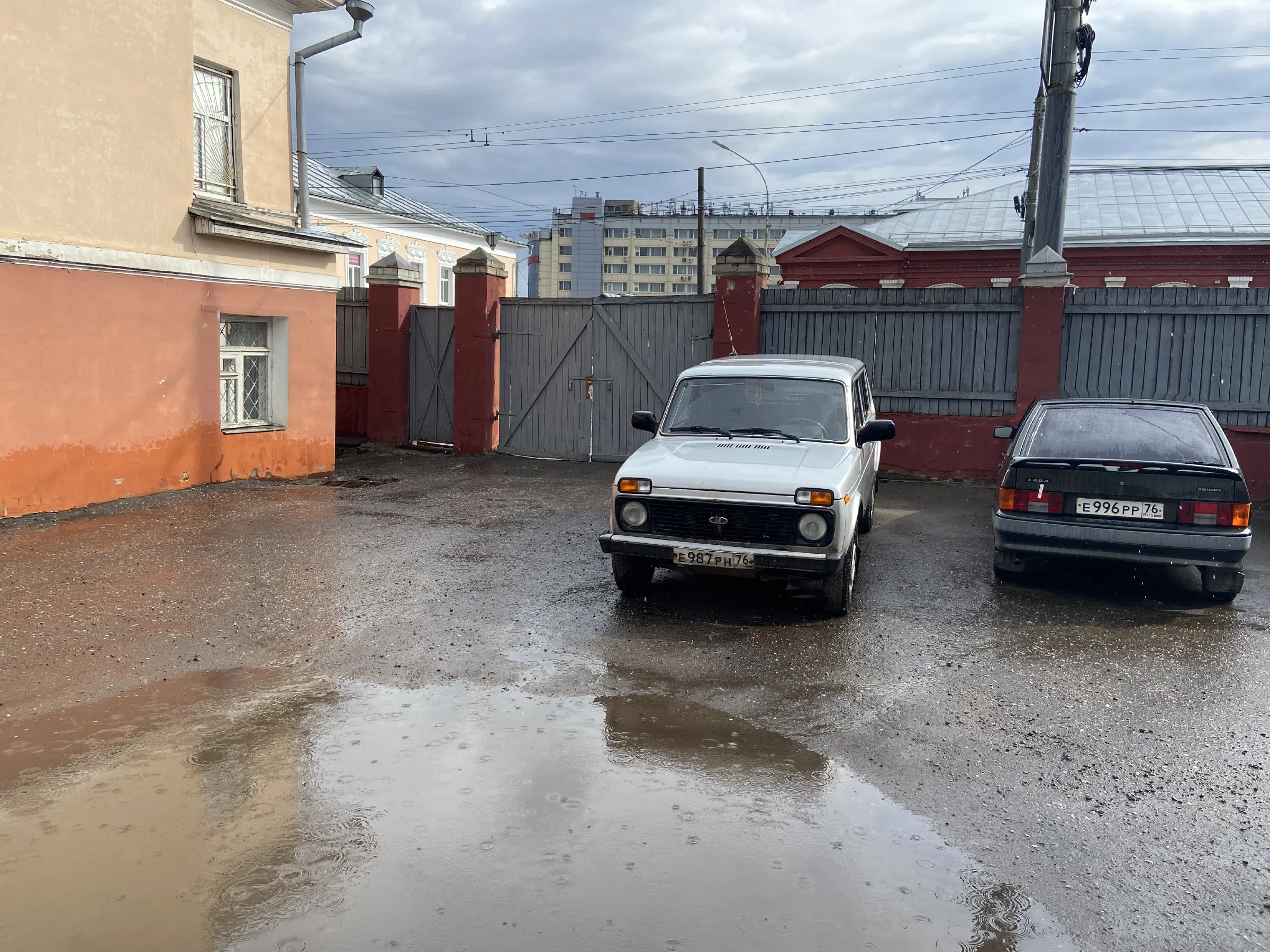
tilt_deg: -7.0
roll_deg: -1.5
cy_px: 476
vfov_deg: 53.1
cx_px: 635
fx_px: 954
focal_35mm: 26
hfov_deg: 67.3
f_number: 1.8
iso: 32
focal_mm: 4.25
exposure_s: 1/1629
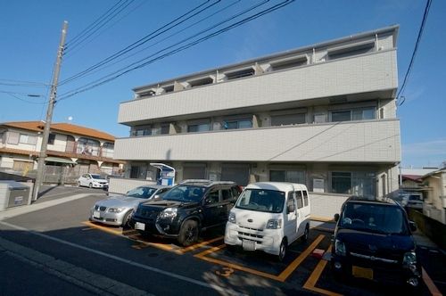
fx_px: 297
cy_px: 148
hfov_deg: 73.8
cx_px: 223
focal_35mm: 24
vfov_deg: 53.0
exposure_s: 1/640
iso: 200
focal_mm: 16
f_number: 11
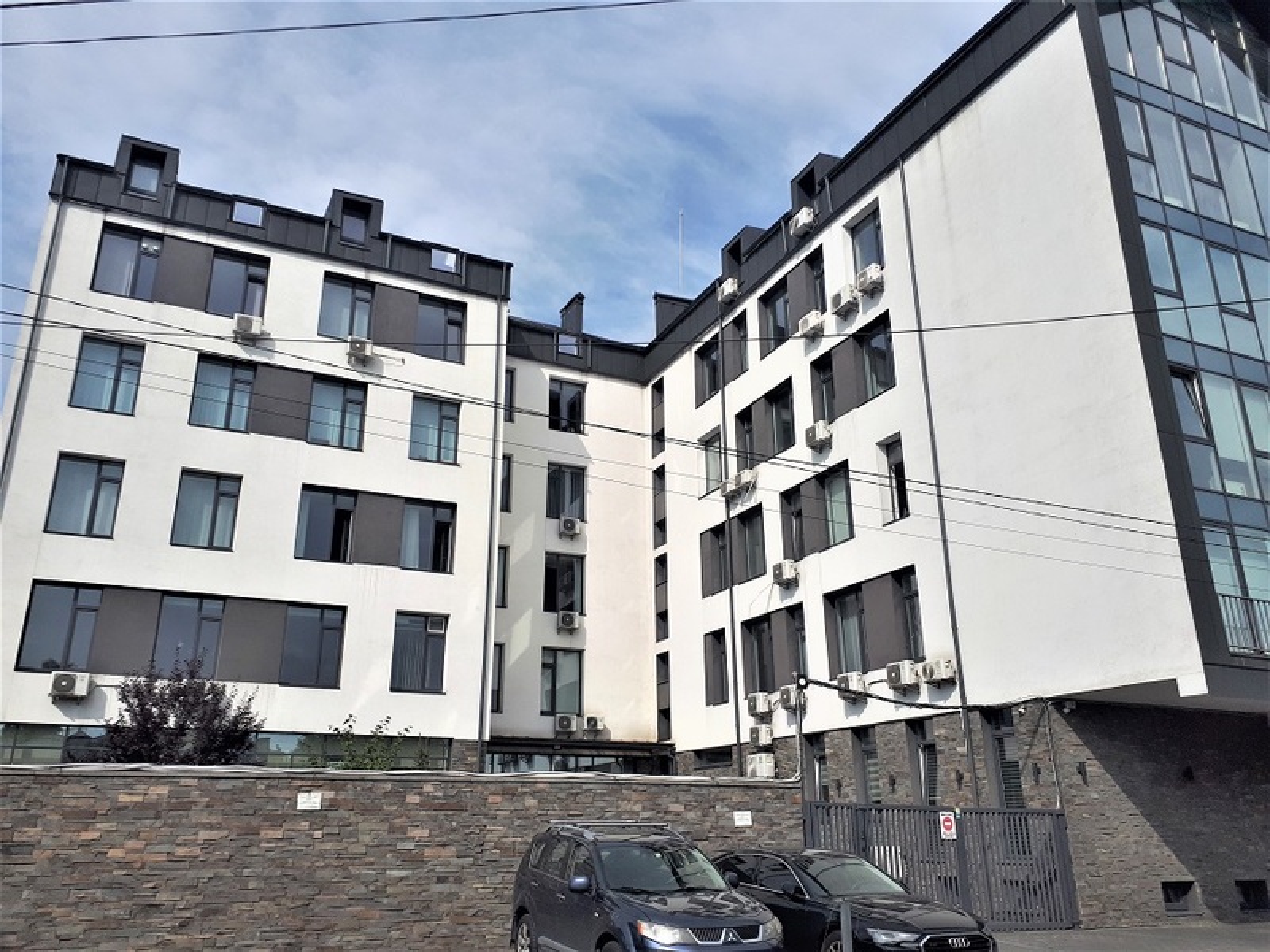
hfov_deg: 65.3
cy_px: 476
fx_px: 991
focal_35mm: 27
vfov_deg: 51.4
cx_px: 635
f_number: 1.9
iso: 40
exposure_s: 1/2551
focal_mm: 3.6
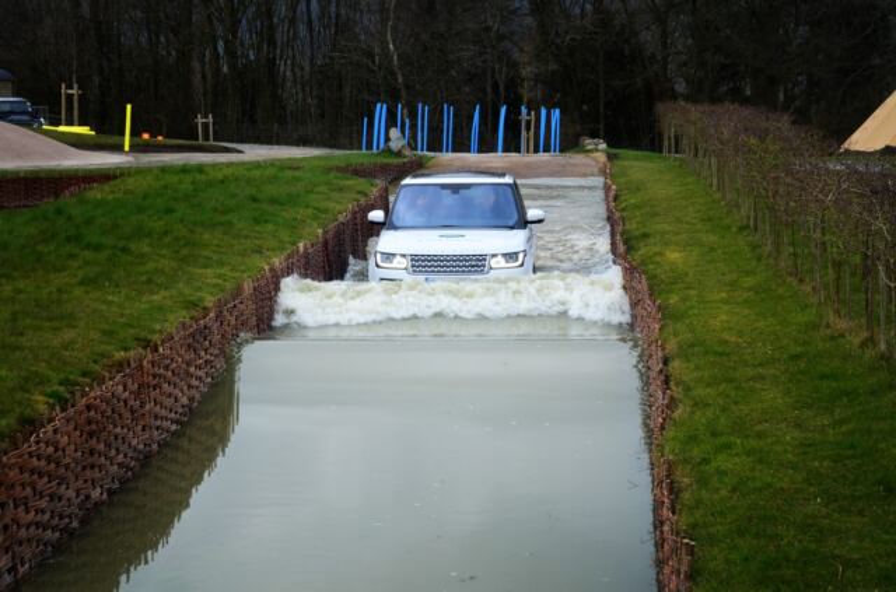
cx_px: 448
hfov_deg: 24.3
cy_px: 296
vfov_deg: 16.2
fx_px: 2085
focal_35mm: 84
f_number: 13
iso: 200
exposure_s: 1/30
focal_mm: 56
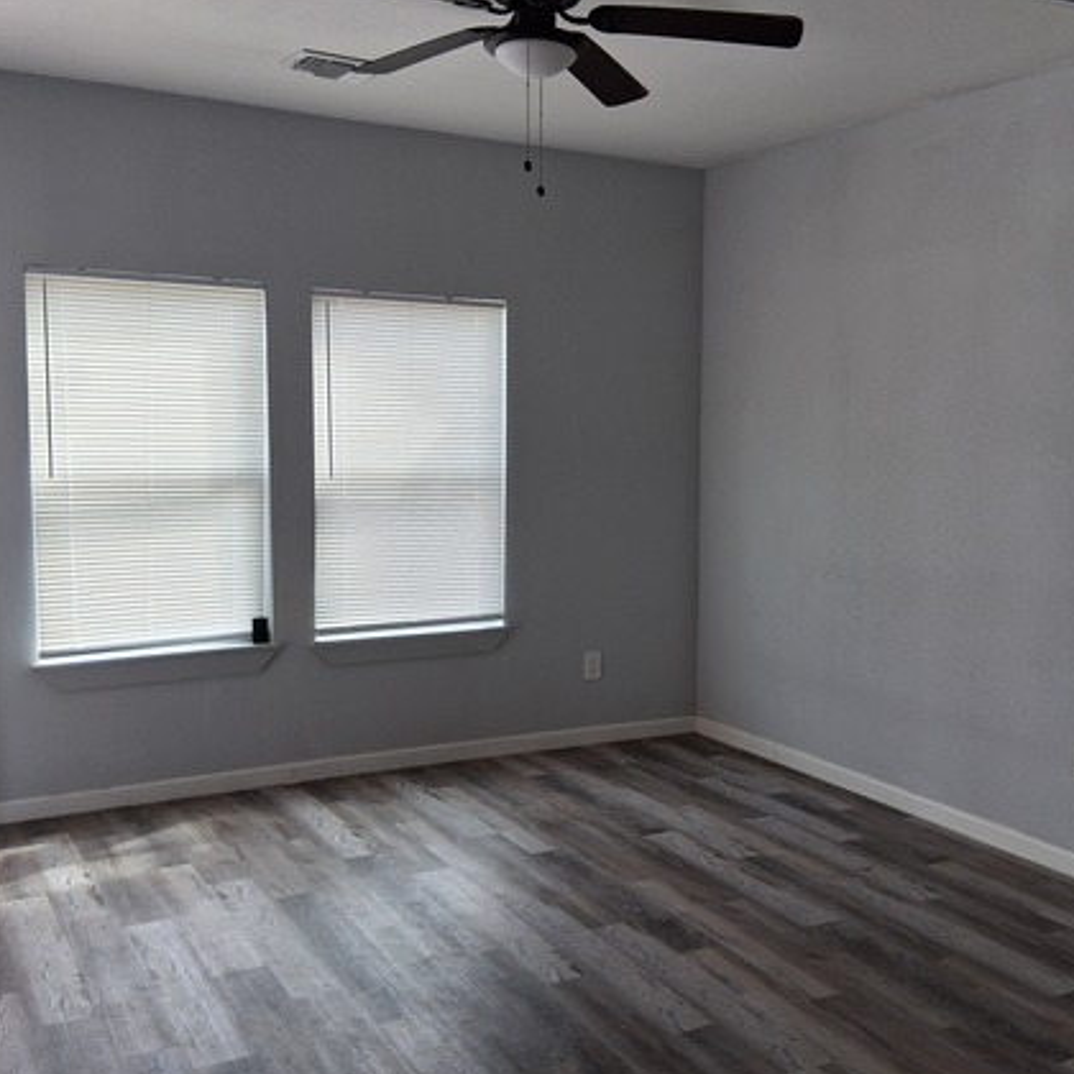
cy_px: 557
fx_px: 1229
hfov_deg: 47.2
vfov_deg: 47.2
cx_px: 560
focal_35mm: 35
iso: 64
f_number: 1.8
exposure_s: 1/100
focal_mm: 3.98
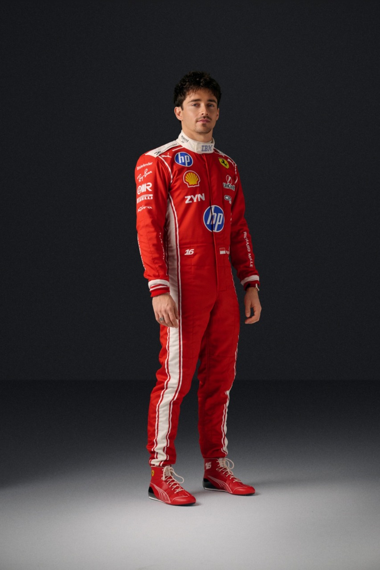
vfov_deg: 28.8
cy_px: 285
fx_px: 1109
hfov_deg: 19.5
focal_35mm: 70
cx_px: 190
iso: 500
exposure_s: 1/160
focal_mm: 70
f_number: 5
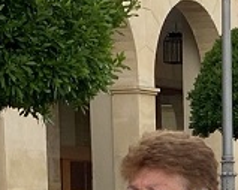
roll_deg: -2.2
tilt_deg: -12.7
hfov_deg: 10.0
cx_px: 235
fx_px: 1352
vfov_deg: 7.5
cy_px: 450
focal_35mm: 192
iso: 32
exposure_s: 1/762
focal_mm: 4.25
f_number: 1.8
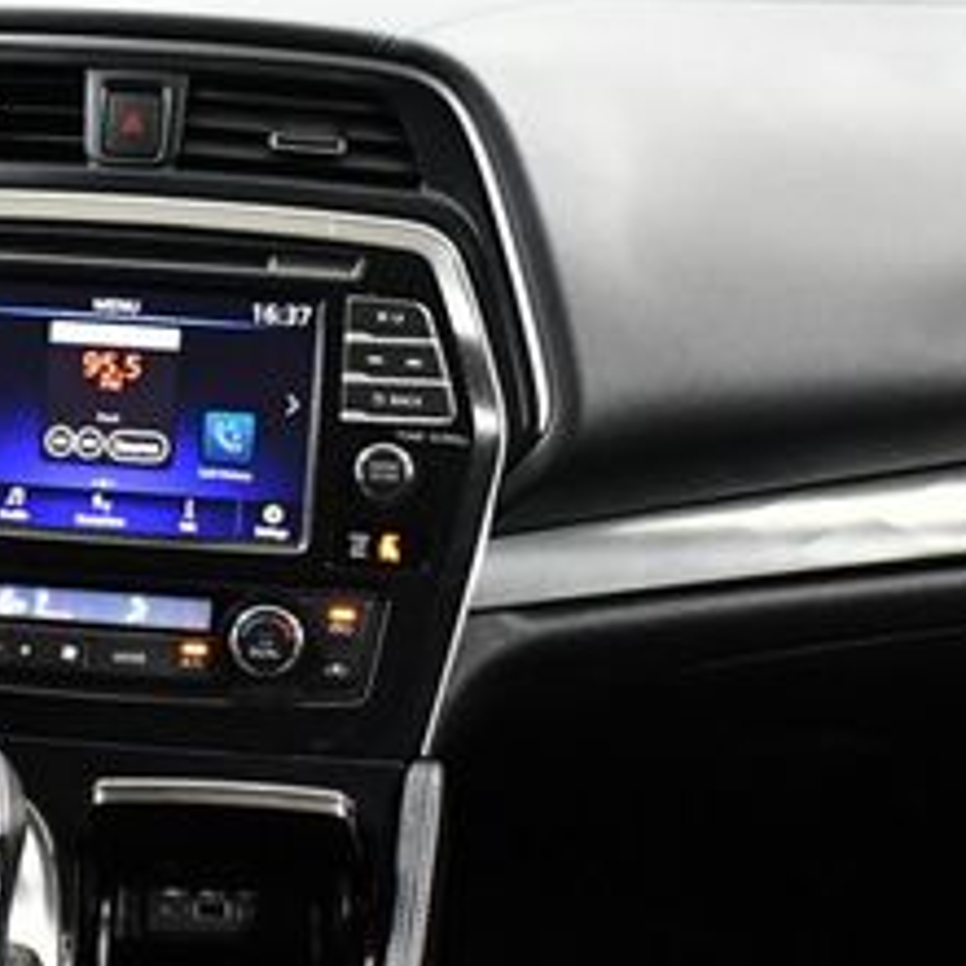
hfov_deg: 17.3
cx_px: 83
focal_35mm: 99
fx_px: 3126
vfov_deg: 17.5
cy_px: 676
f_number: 3.5
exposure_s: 1/60
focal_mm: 20
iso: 4500
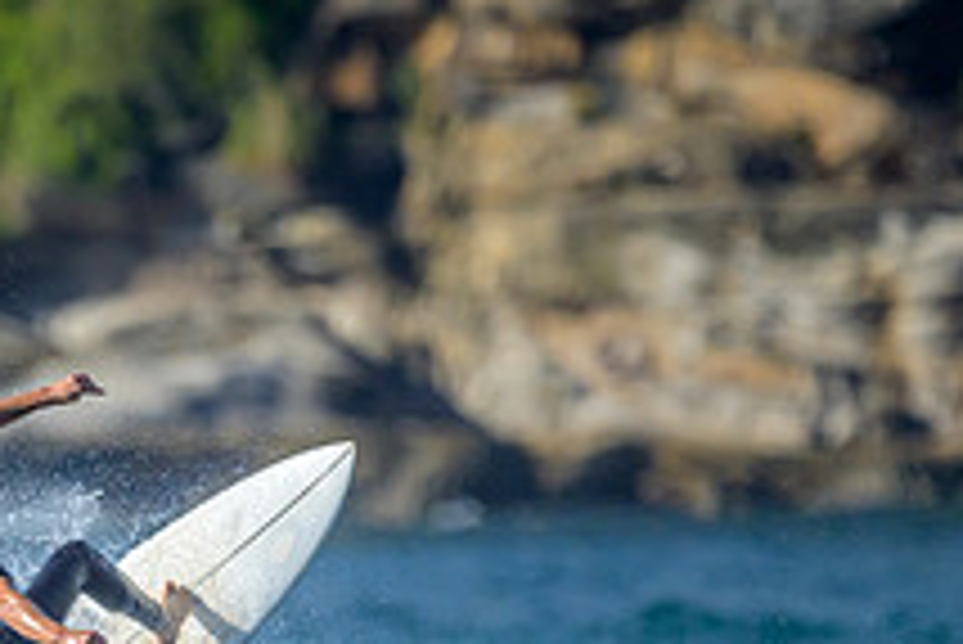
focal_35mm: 2177
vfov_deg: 0.6
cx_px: -73
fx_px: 58272
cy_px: 827
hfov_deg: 0.9
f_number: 6.3
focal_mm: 800
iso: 900
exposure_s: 1/4000
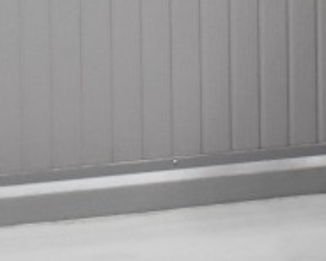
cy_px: -362
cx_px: 783
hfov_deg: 6.3
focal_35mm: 294
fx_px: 2835
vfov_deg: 5.1
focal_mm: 32
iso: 1600
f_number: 5
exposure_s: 1/50
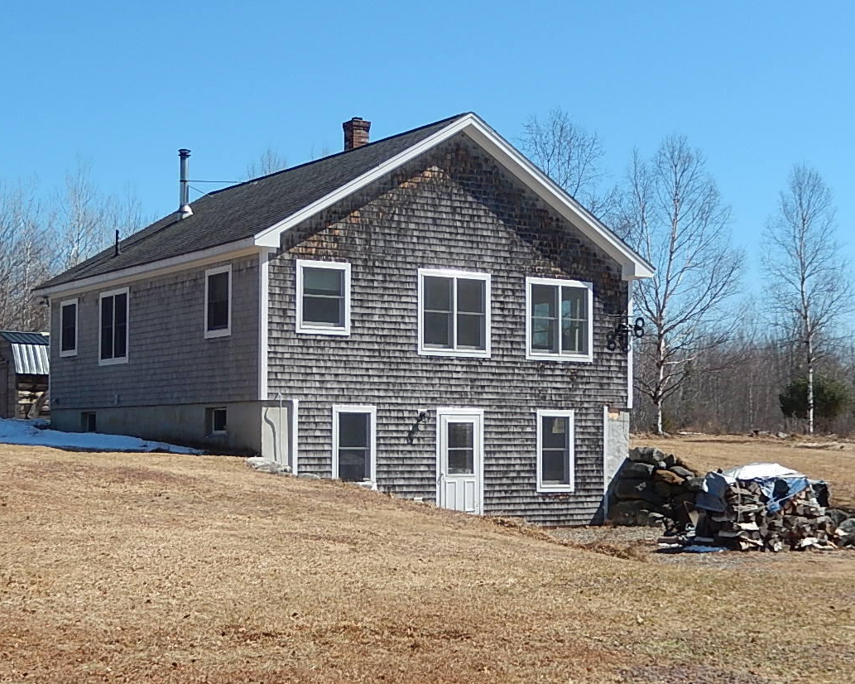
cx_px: 348
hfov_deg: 30.4
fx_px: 1569
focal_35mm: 62
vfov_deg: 24.6
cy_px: 398
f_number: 4.2
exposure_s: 1/1000
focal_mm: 7.3
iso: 125
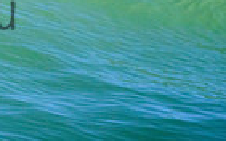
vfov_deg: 0.4
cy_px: -7
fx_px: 20724
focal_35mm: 3366
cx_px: -154
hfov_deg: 0.6
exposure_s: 1/2000
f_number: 11
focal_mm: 800
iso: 1800
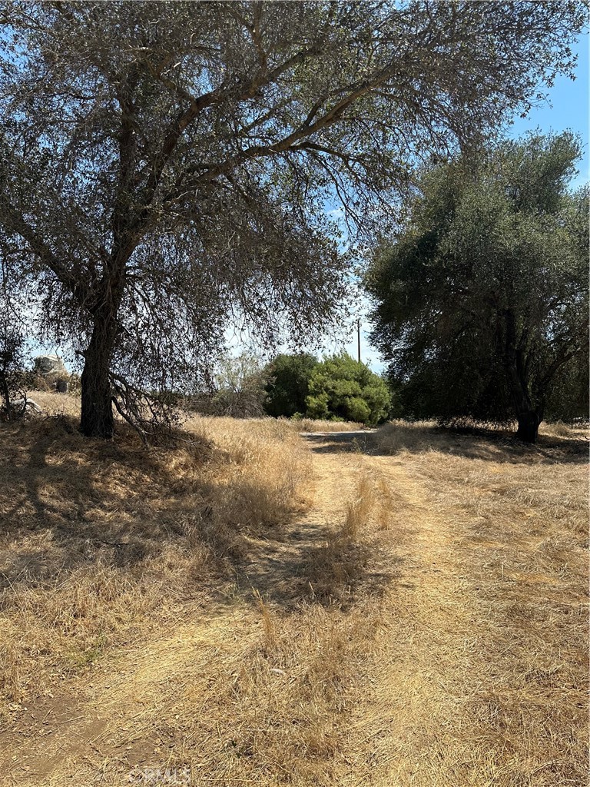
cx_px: 295
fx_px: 545
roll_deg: +0.8
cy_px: 394
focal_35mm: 24
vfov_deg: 71.6
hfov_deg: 56.8
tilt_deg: -0.5
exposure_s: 1/3247
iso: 80
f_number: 1.78
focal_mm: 6.86
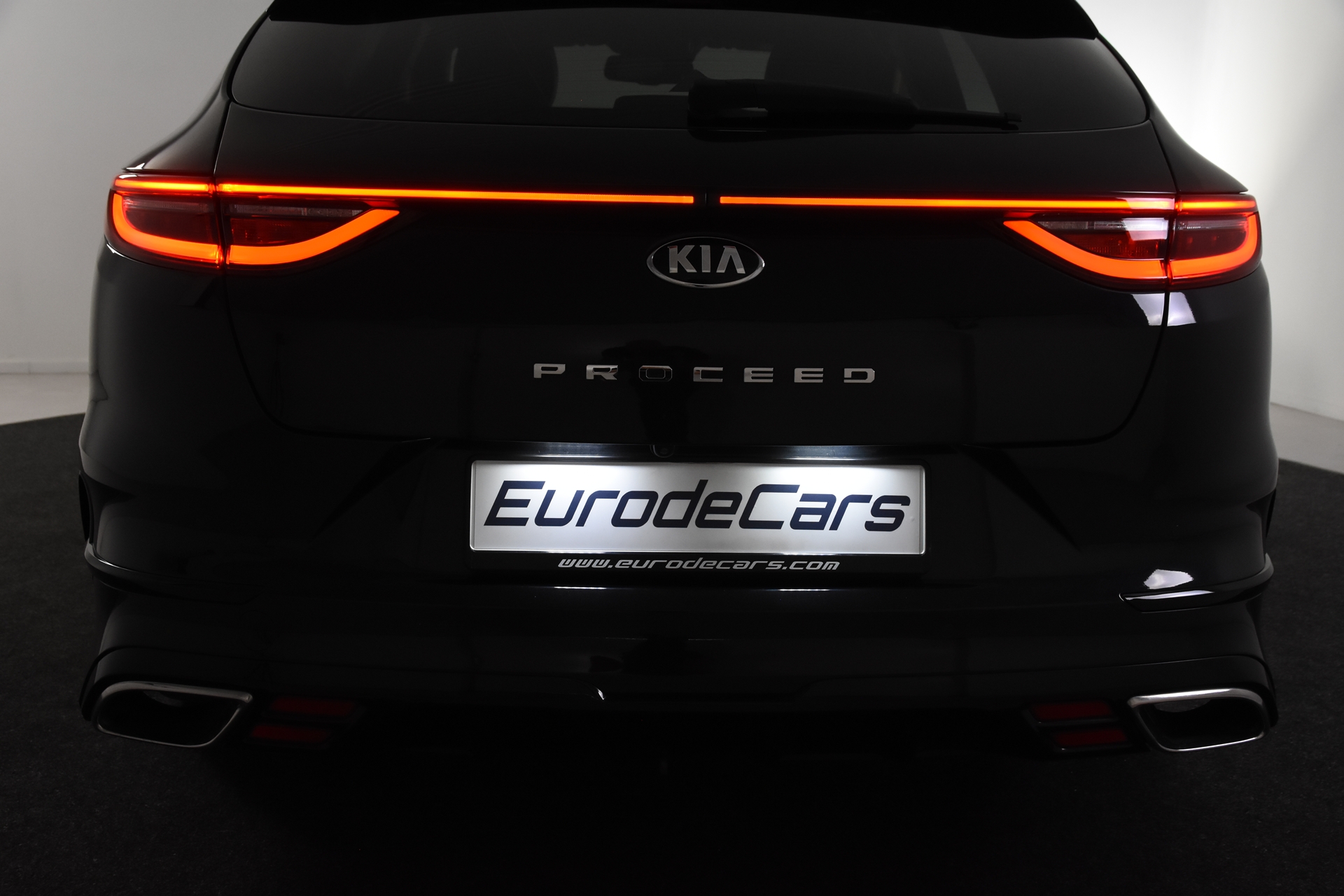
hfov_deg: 49.6
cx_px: 672
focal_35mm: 39
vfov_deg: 34.2
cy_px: 448
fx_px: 1456
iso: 1600
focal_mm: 26
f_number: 6.3
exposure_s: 1/160
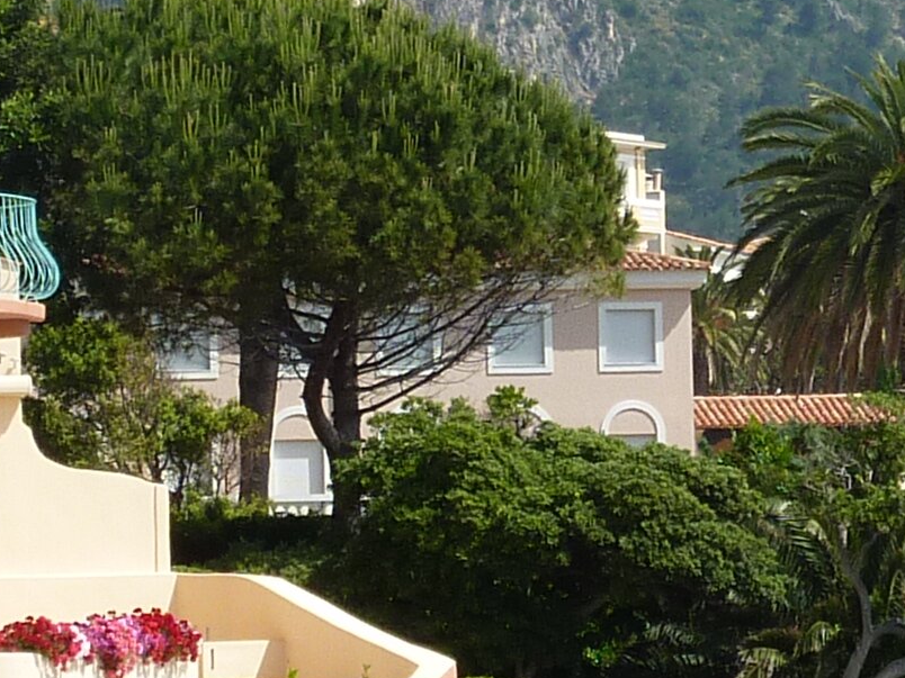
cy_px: 568
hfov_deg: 8.4
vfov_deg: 6.3
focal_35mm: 236
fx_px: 6170
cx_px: 722
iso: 80
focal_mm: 8.5
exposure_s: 1/500
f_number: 5
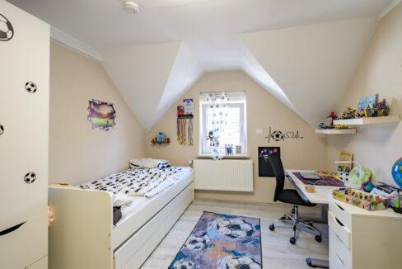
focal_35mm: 17
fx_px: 190
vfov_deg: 70.5
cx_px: 201
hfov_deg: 93.2
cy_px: 134
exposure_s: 1/20
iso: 200
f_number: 9
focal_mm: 17
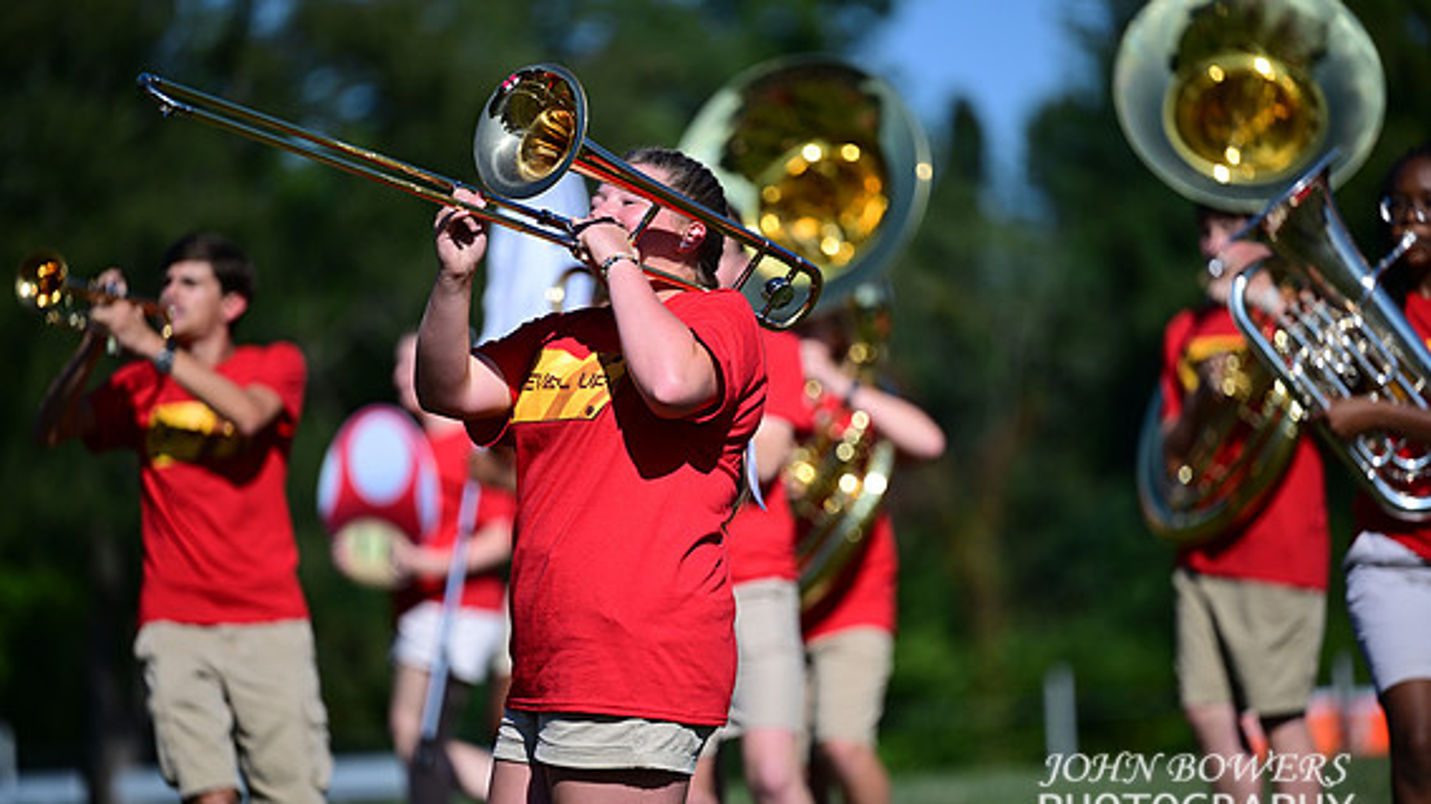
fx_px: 8117
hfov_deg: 10.1
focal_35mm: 214
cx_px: 705
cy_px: 447
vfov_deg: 5.7
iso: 72
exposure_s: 1/1600
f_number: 2.8
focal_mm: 200
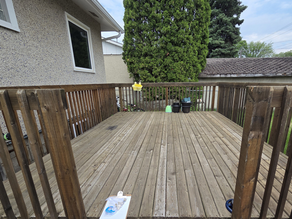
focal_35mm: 17
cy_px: 128
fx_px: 143
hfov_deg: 90.5
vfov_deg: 74.1
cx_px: 166
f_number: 2.2
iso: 50
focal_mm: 2.2
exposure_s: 1/1081
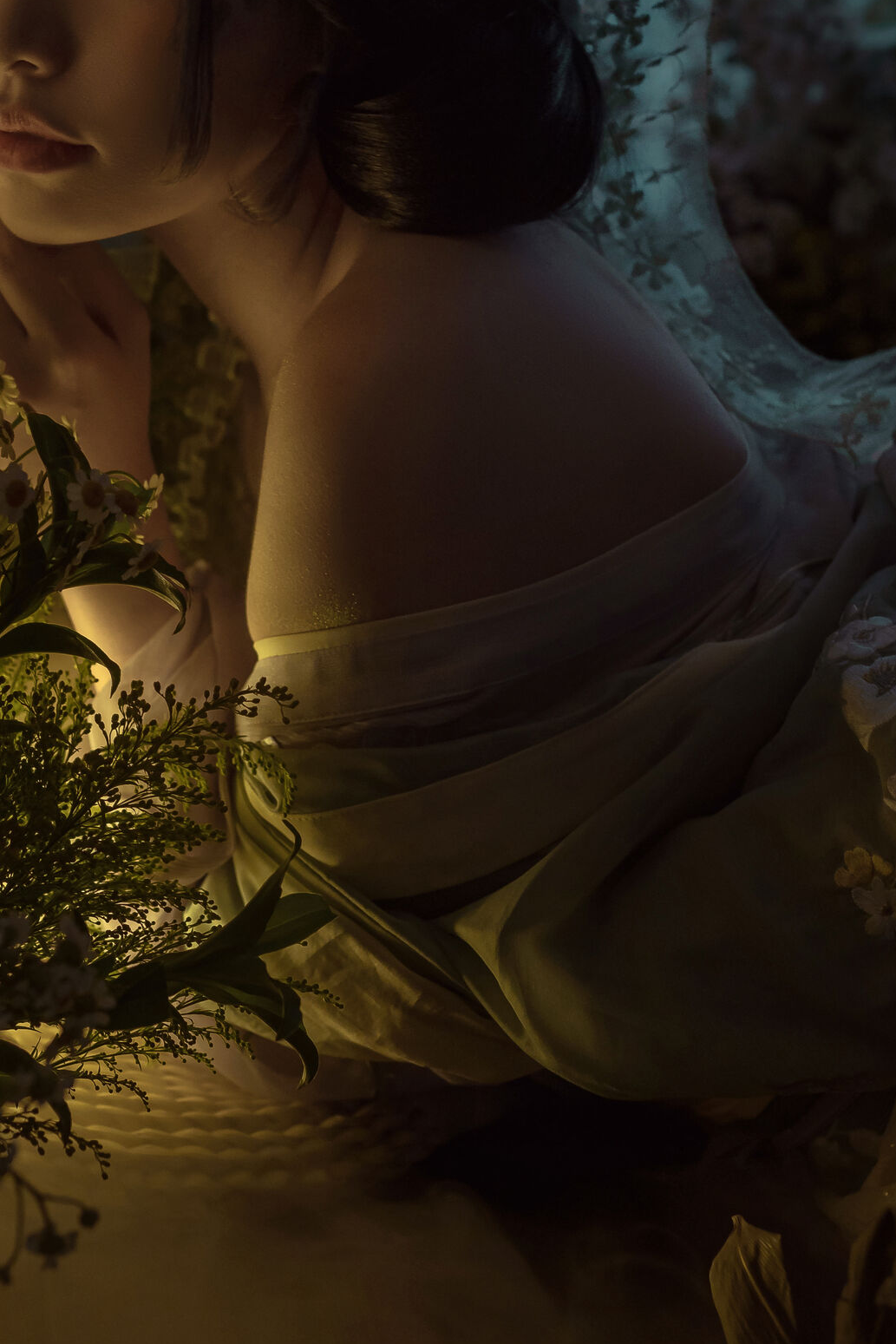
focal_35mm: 61
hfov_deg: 22.1
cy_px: 479
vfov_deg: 32.7
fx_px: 2277
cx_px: 260
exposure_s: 1/40
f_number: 3.5
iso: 640
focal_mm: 35
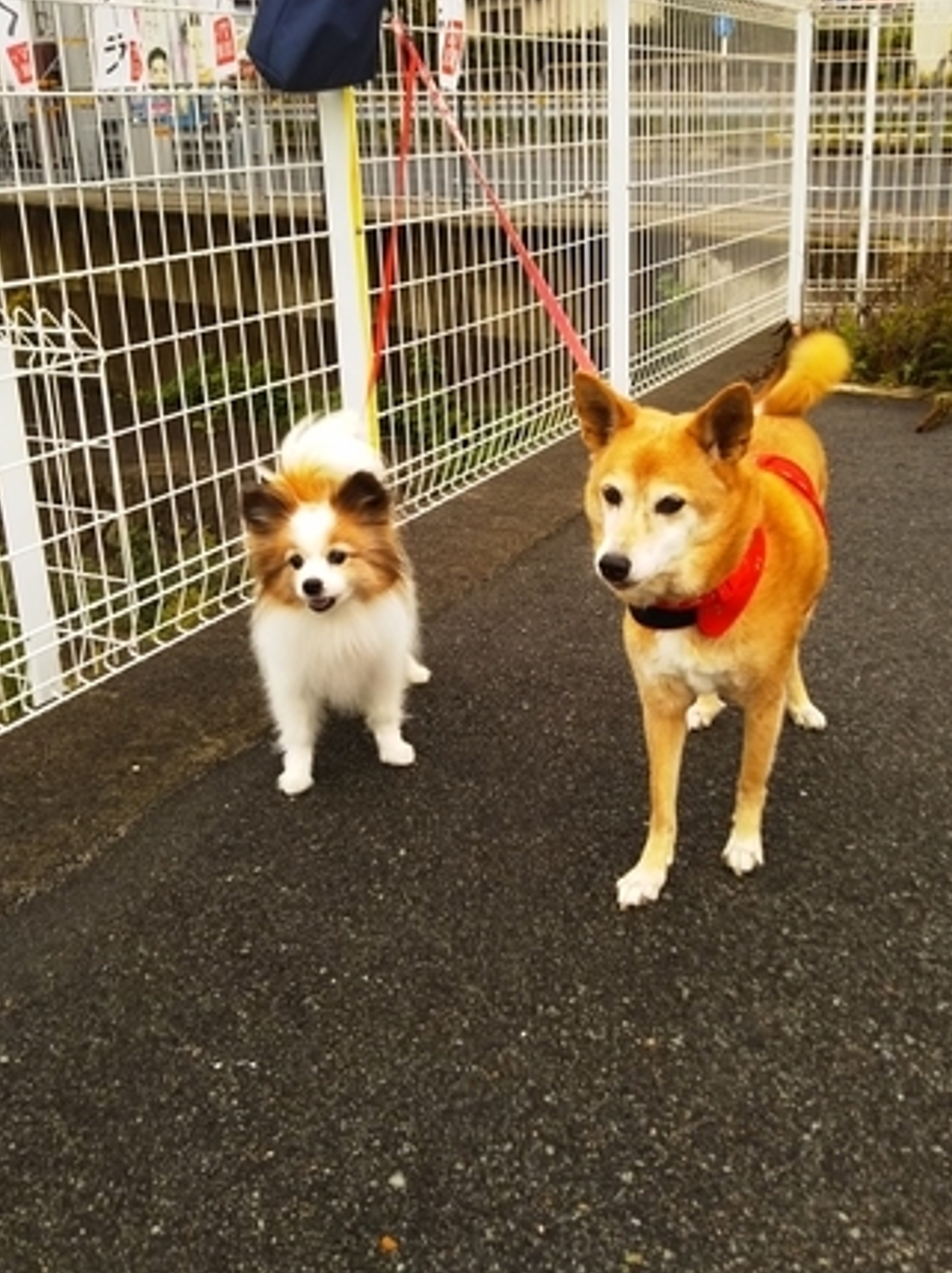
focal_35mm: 35
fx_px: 1285
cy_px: 561
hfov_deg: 40.6
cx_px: 509
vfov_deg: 52.5
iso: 40
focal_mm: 4
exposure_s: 1/121
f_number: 2.2
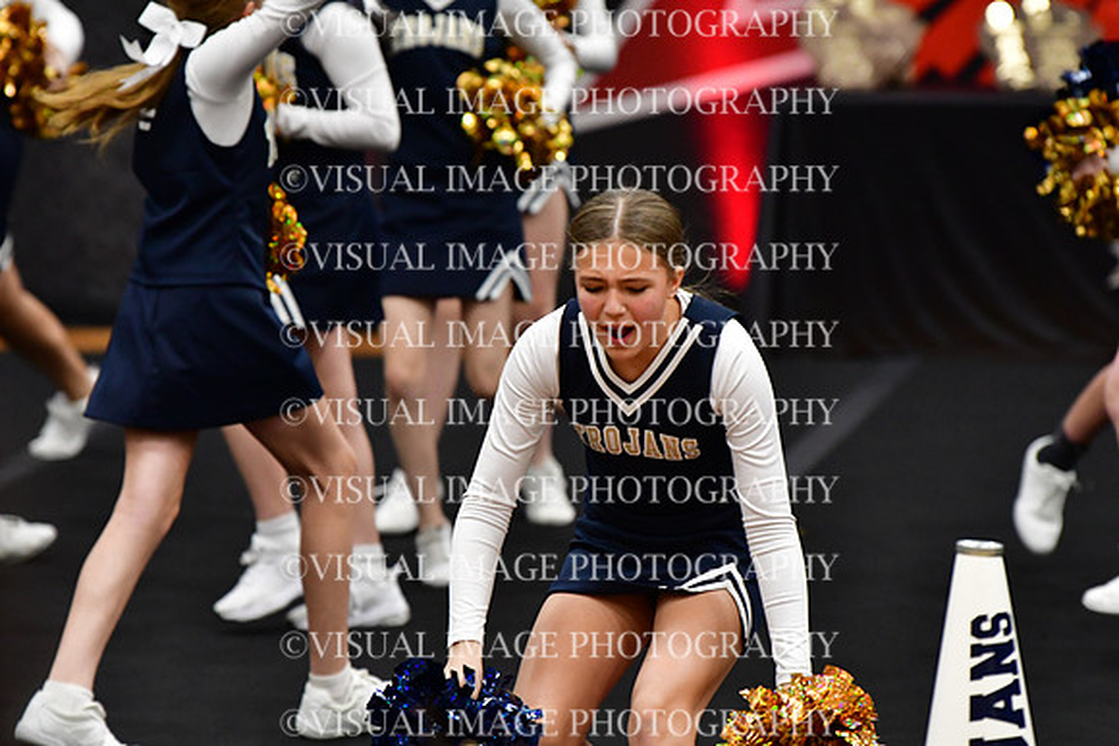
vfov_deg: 4.6
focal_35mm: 300
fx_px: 9327
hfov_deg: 6.9
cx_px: 560
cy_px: 373
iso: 4000
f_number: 3.5
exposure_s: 1/500
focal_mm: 200
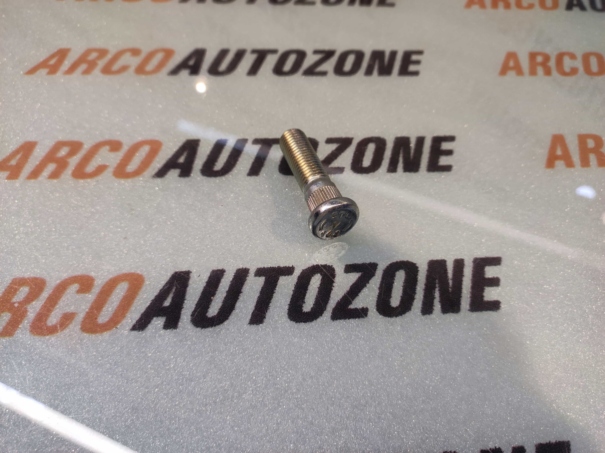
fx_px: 297
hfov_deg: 91.1
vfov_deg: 74.7
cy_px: 226
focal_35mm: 17
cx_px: 302
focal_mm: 4.74
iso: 191
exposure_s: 1/50
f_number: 1.79
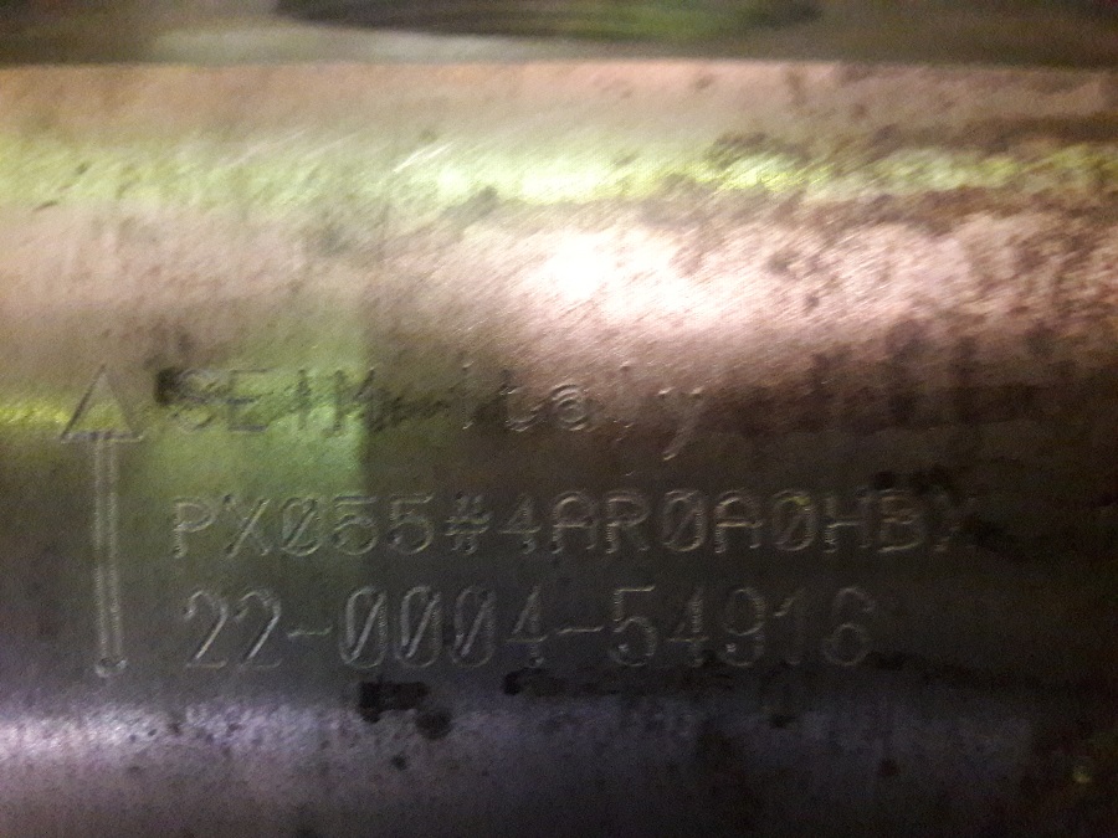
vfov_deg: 49.7
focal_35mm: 28
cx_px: 559
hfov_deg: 63.4
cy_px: 419
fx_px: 904
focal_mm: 3.7
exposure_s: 1/17
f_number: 1.9
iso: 800
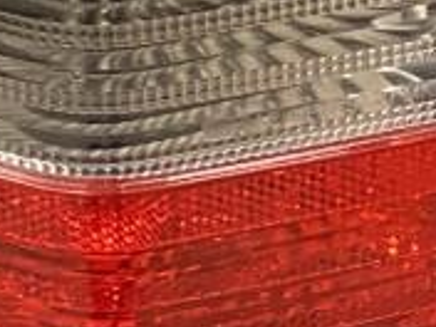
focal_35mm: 189
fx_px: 2381
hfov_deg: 10.4
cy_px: -483
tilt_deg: -20.9
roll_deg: -2.2
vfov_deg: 7.3
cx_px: 320
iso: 640
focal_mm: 4.25
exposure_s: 1/30
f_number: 1.8
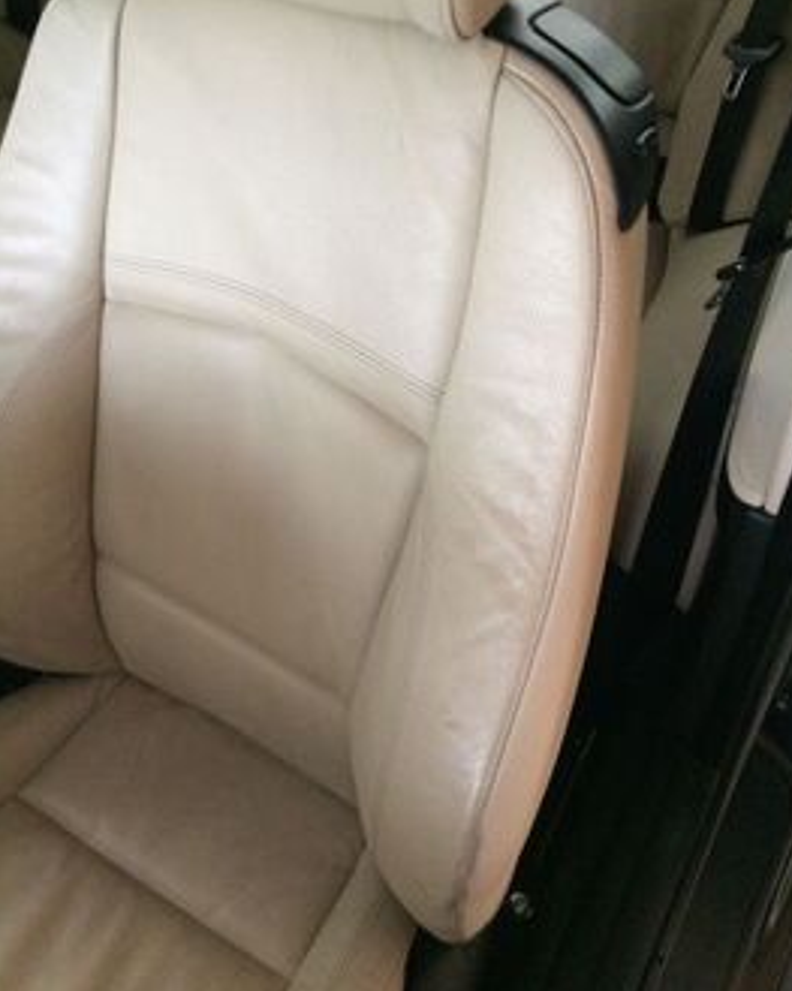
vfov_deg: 57.1
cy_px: 458
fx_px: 909
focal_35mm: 31
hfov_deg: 47.1
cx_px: 401
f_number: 2.2
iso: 320
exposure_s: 1/25
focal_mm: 4.15
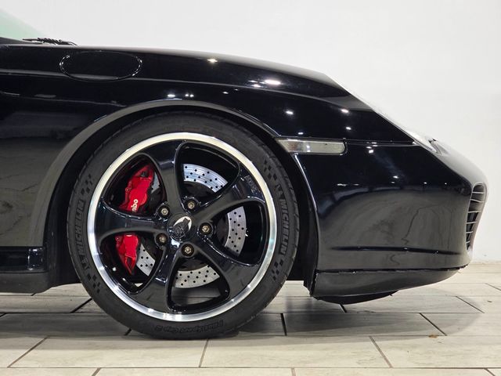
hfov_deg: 28.2
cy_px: 188
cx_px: 250
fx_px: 999
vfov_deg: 21.3
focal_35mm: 69
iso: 250
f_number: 2.4
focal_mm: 7.9
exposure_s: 1/120
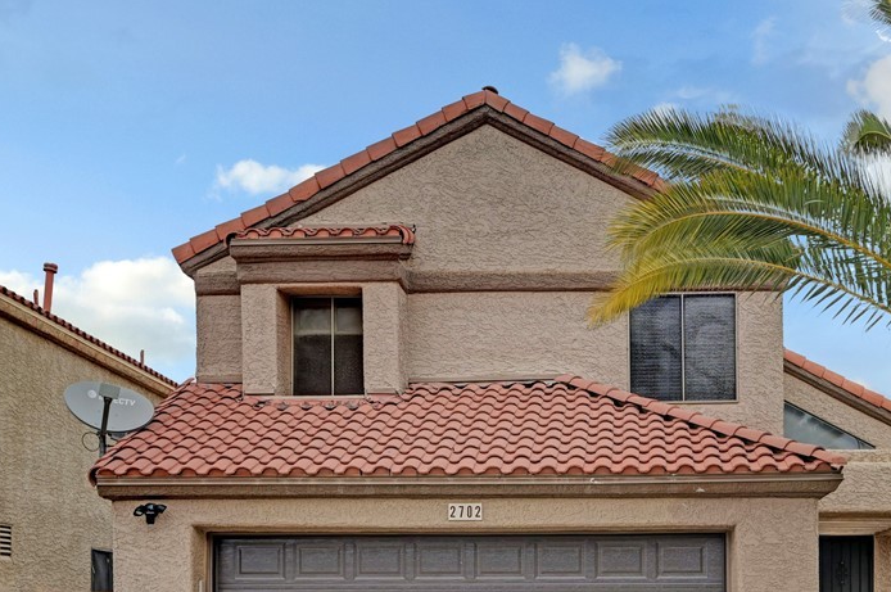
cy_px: 360
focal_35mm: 47
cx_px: 584
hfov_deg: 41.5
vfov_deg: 28.5
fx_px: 1162
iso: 640
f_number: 9
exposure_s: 1/500
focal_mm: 30
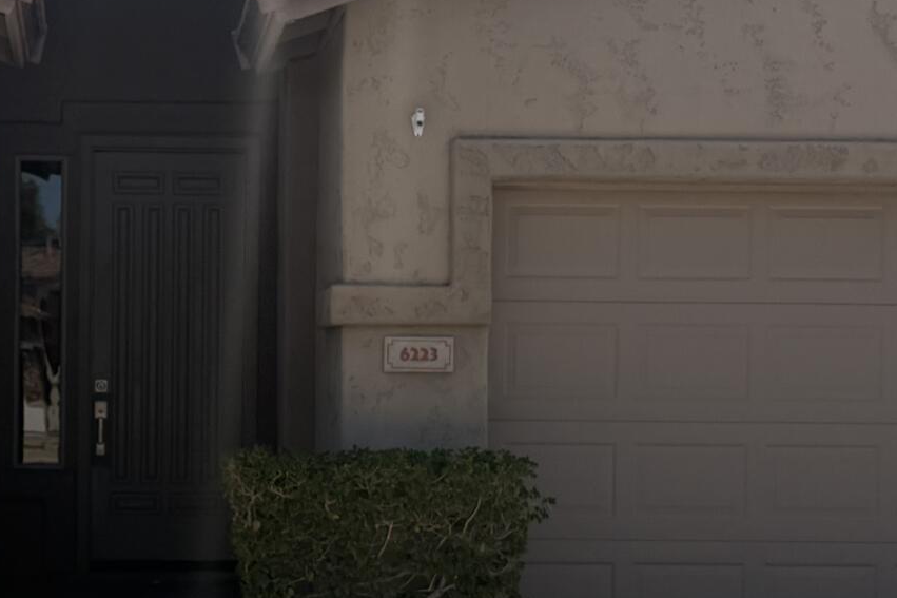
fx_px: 2192
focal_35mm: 88
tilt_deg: +1.0
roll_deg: -0.9
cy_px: 428
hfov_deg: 22.9
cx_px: 220
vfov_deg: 15.5
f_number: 1.78
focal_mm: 6.76
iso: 80
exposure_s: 1/5714
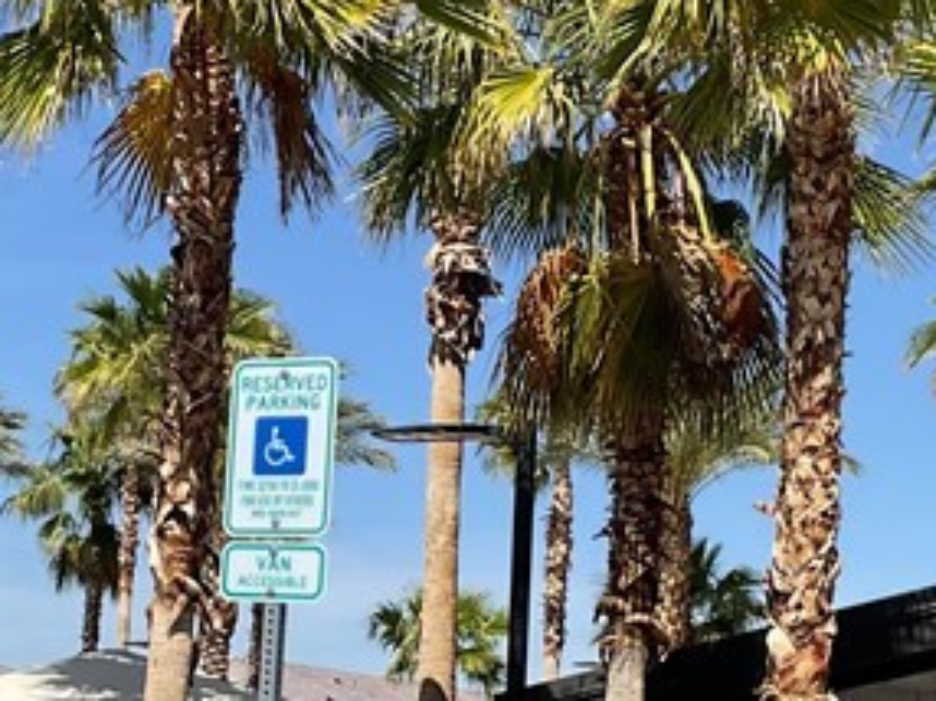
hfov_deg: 18.8
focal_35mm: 104
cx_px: 281
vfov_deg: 14.2
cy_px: 452
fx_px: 2810
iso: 16
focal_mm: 3
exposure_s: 1/2427
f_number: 1.8
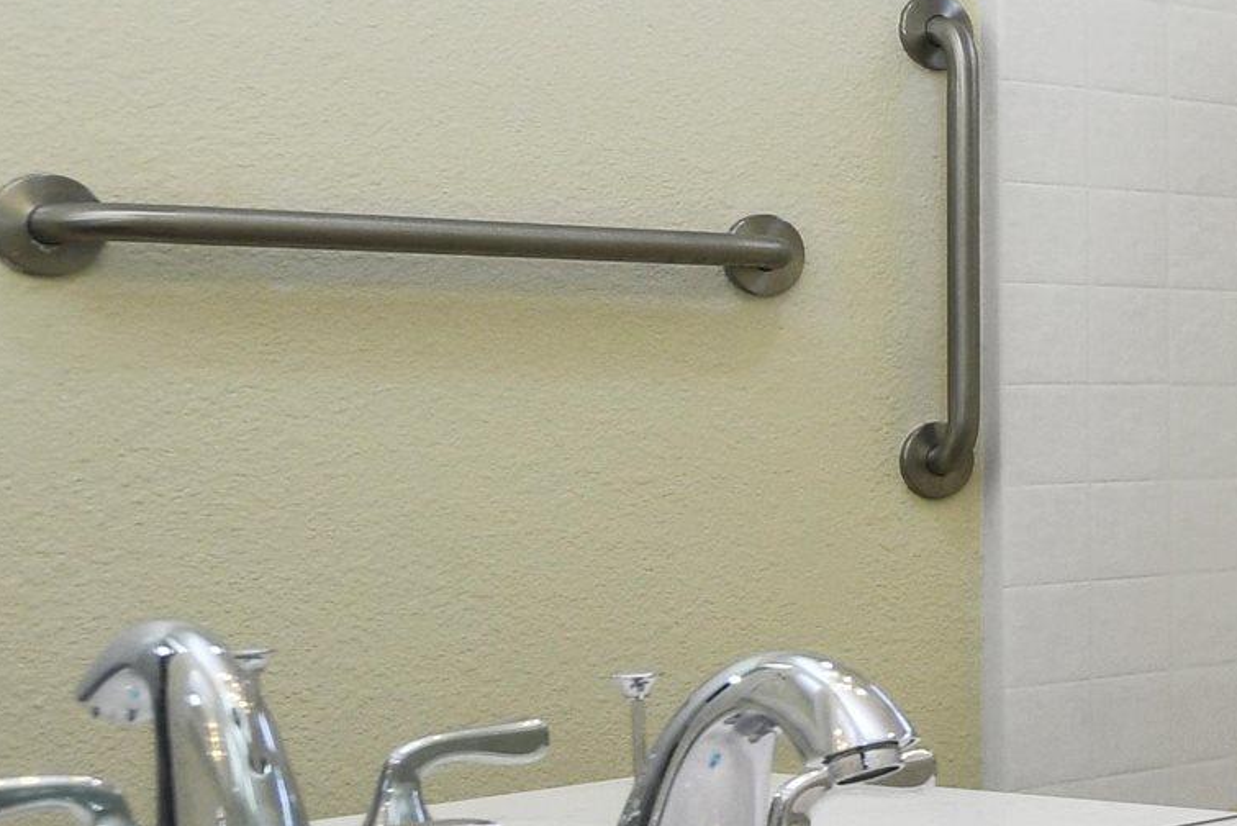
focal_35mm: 61
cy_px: 367
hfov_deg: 20.5
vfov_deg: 22.3
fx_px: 2097
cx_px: 2323
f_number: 5
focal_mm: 10
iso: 320
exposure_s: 1/80
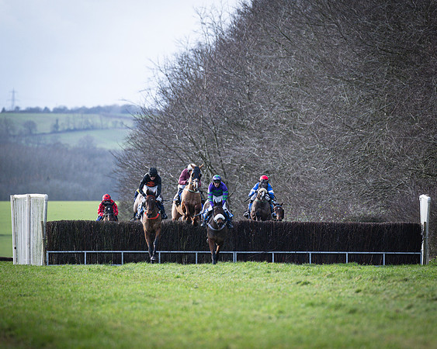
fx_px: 5859
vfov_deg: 3.4
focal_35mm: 453
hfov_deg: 4.3
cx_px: 248
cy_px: 124
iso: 400
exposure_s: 1/2000
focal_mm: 200
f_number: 2.8
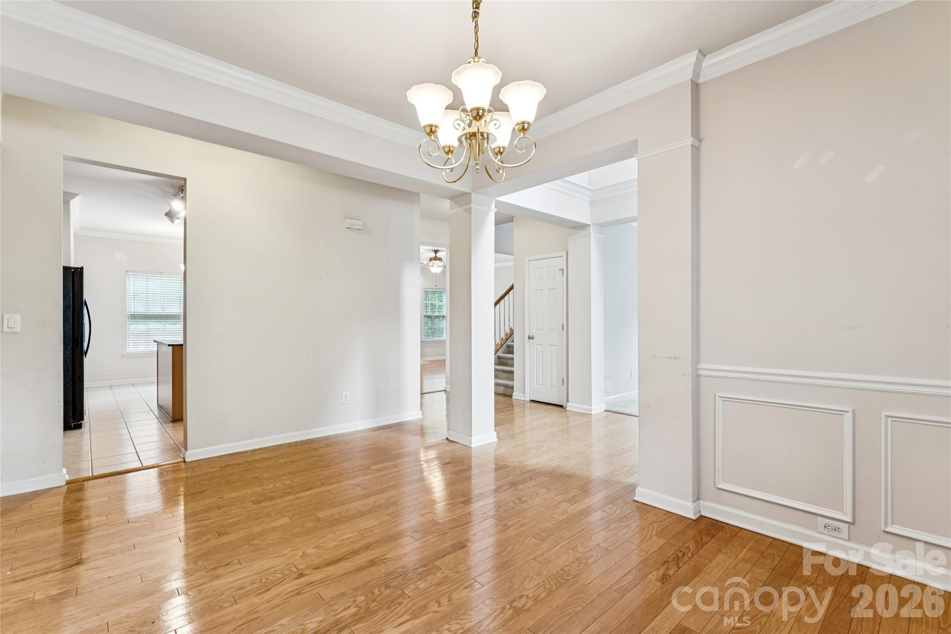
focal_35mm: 16
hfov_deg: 95.7
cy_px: 317
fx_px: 431
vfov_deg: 72.7
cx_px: 476
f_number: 9
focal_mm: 16.3
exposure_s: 1/2
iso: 100
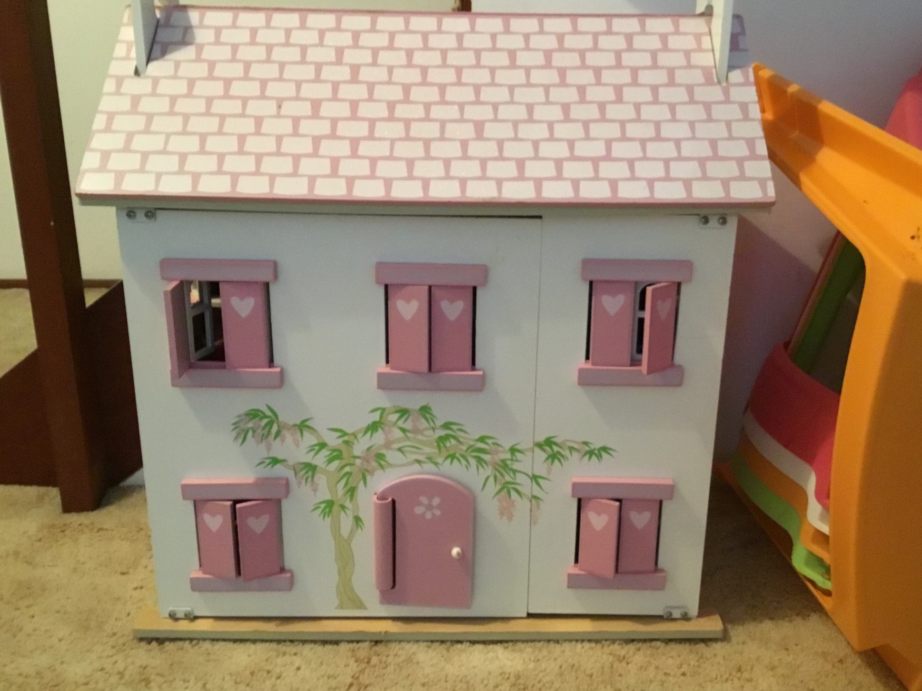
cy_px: 333
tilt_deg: -17.3
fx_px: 906
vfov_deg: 41.8
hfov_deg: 53.9
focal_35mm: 34
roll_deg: -0.9
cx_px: 503
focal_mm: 3.3
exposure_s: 1/17
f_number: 2.4
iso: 320
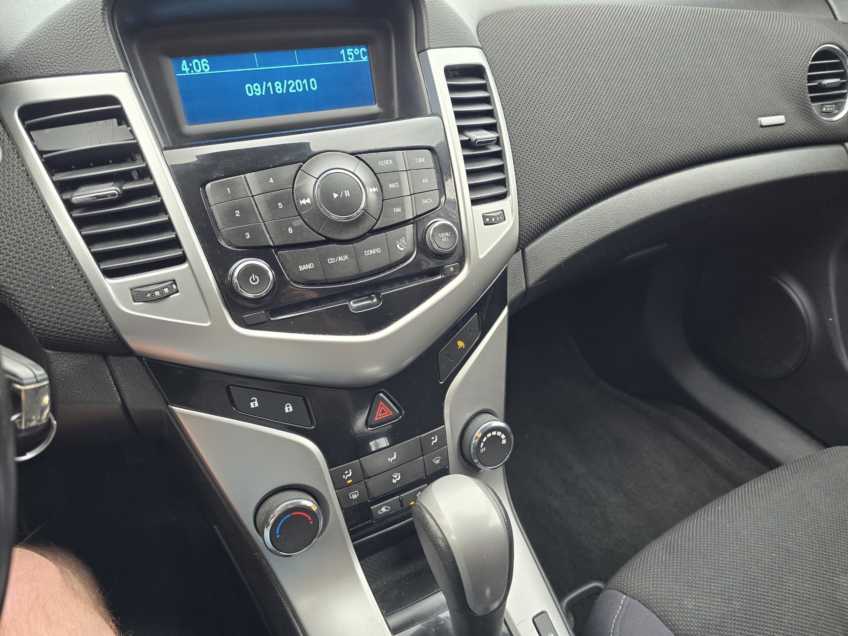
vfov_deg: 58.9
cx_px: 424
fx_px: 563
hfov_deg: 73.9
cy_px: 318
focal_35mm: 23
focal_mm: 6.3
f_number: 1.7
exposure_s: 1/180
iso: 160
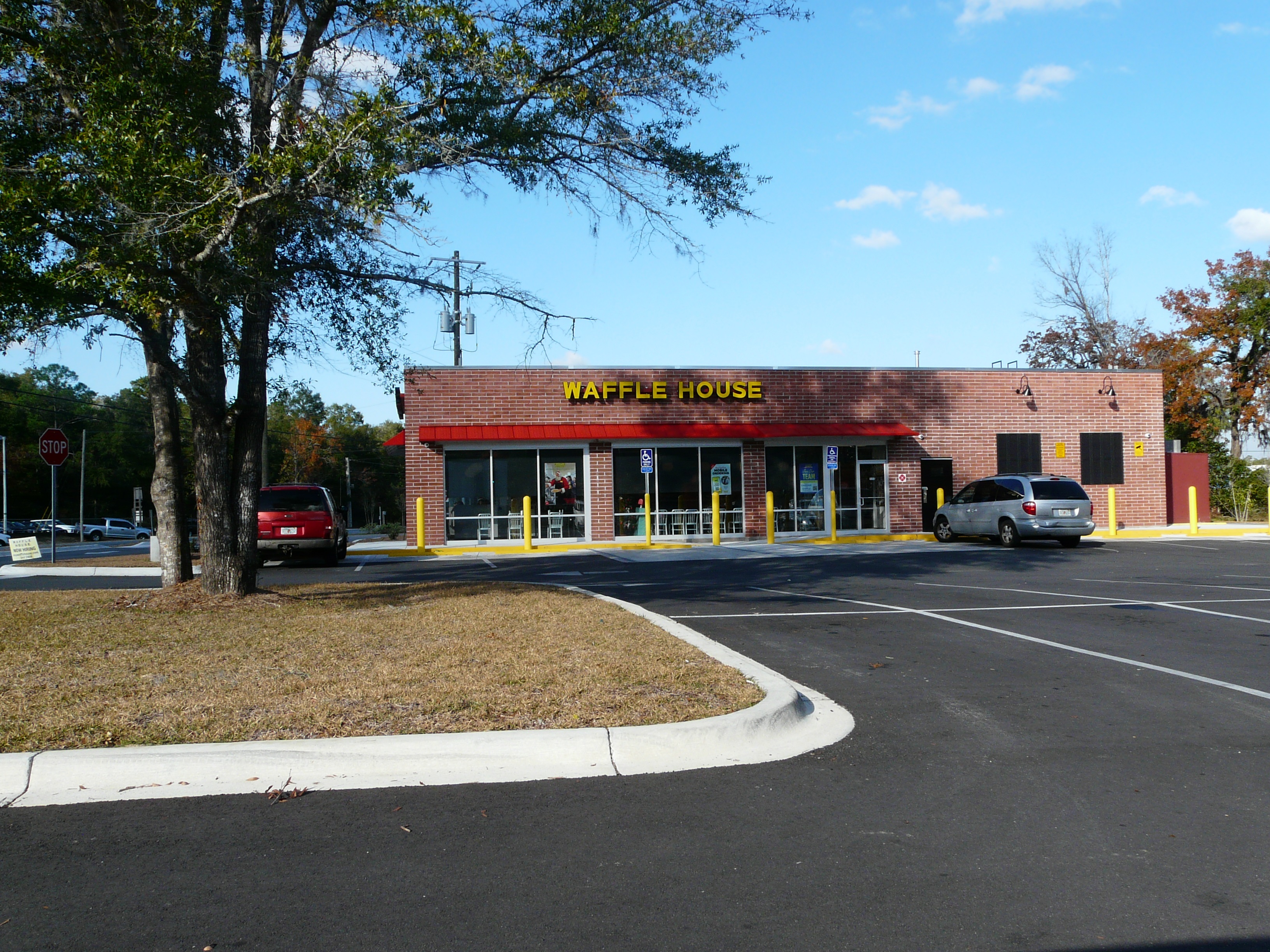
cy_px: 476
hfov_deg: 60.0
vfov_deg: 46.8
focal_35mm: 30
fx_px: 1101
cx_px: 635
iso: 100
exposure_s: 1/320
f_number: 5.6
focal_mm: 4.9
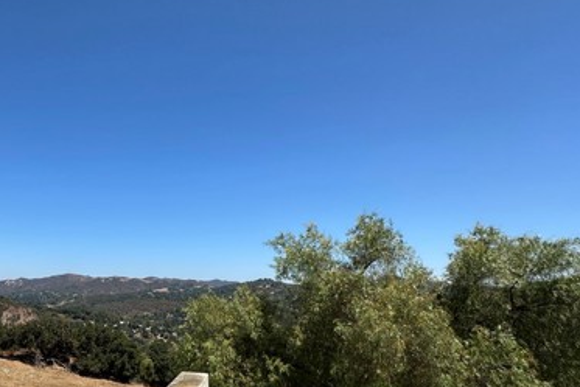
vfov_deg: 50.6
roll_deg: -0.5
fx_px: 403
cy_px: 252
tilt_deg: +7.0
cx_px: 160
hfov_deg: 67.9
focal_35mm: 25
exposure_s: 1/2174
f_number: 2.2
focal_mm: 2.22
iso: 50
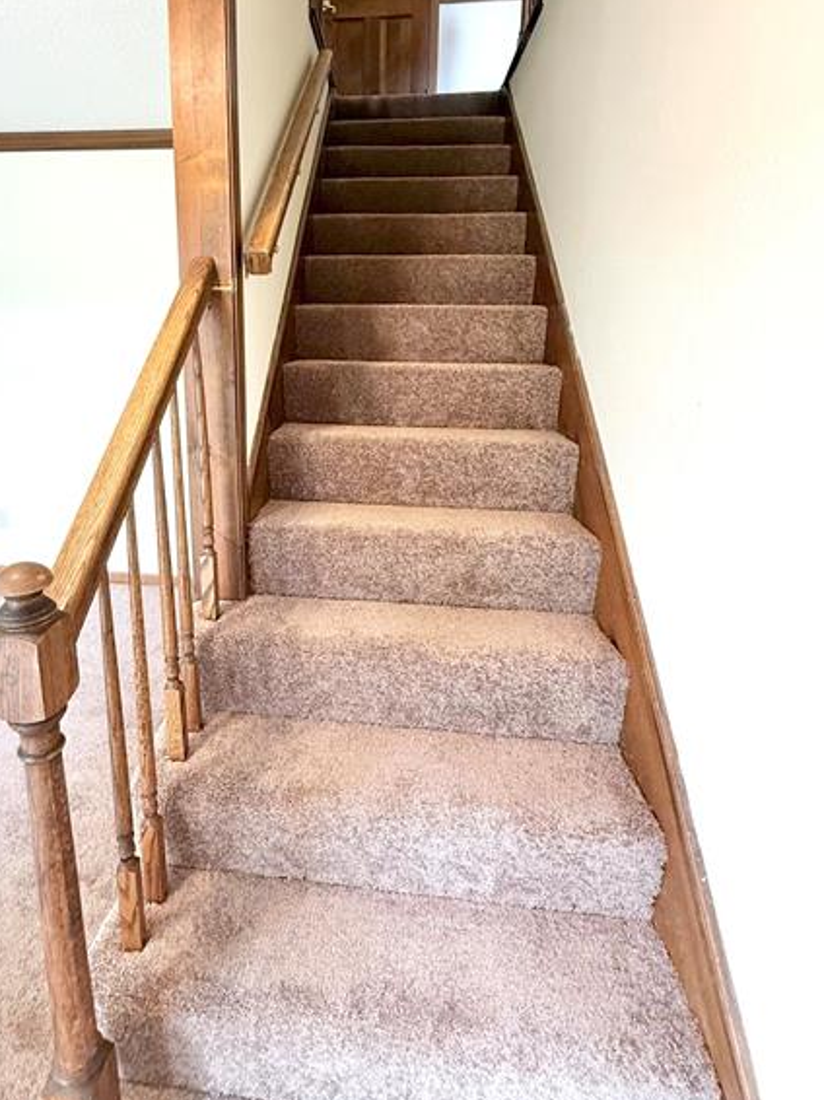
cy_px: 443
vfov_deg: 83.7
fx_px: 603
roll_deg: -0.7
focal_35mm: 19
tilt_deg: -10.5
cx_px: 330
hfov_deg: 68.0
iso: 500
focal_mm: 2.22
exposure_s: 1/60
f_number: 2.2
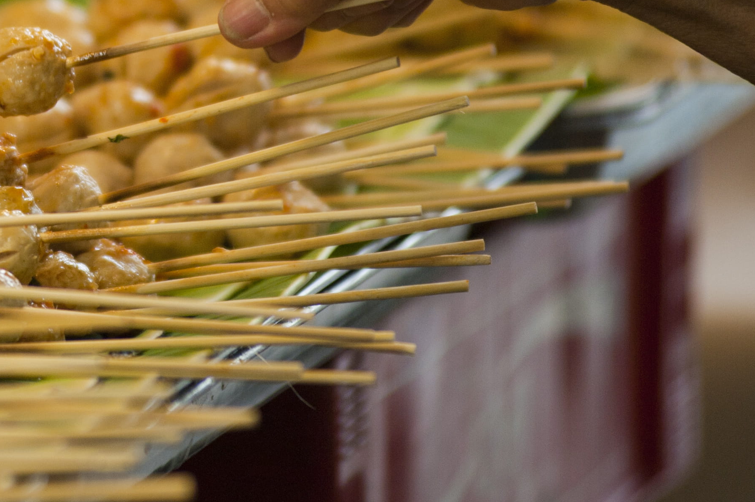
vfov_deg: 2.9
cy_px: 55
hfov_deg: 4.3
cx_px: 11
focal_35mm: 475
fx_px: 9954
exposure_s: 1/1000
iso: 200
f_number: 4.5
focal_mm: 200
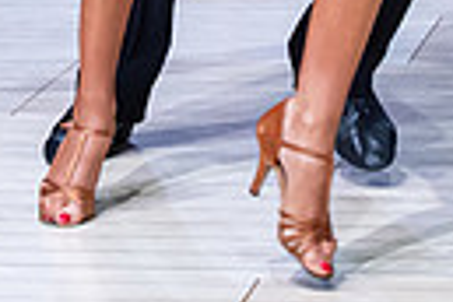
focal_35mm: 291
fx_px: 3661
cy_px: -514
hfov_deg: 7.1
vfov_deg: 4.6
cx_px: 268
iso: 3200
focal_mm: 52
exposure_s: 1/400
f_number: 3.2
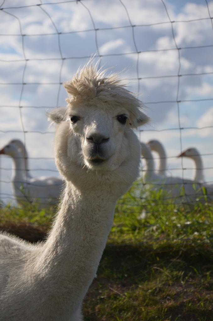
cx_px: 106
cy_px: 160
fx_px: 1404
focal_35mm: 158
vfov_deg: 13.1
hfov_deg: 8.7
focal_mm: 105
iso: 100
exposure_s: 1/200
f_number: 7.1
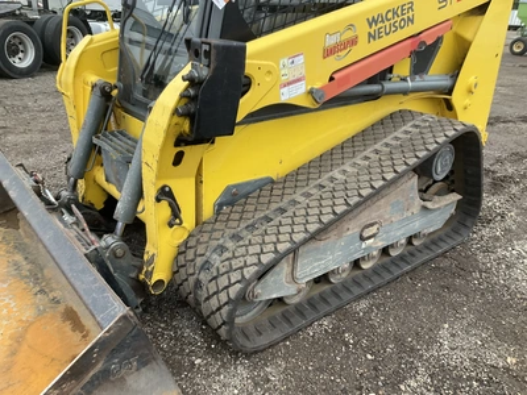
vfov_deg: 48.2
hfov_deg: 61.7
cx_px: 264
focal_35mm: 29
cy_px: 198
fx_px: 442
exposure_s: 1/118
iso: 64
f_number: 1.8
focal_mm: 3
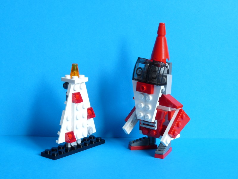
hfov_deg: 18.0
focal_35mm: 109
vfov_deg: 13.6
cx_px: 119
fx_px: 749
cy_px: 90
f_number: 8
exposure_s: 1/4
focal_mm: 19.4
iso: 100
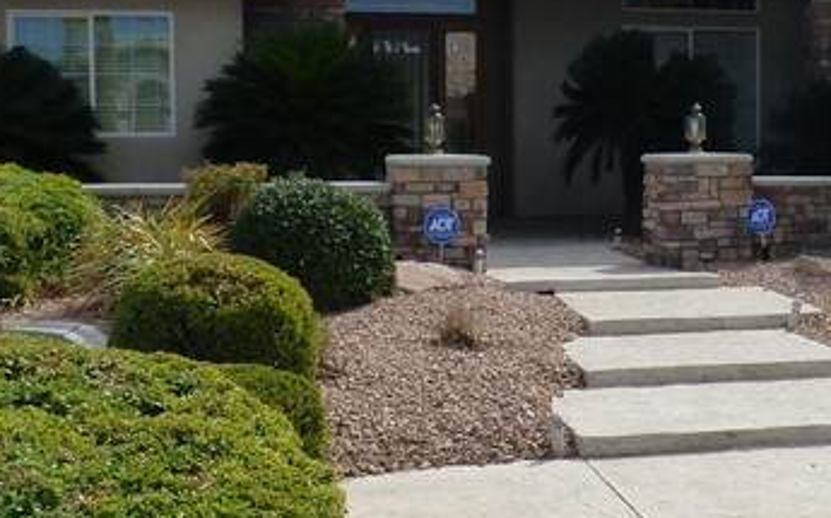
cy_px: 234
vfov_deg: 20.6
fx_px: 1426
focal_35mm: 63
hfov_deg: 31.8
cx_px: 641
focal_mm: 3.58
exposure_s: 1/1600
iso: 160
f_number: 3.5
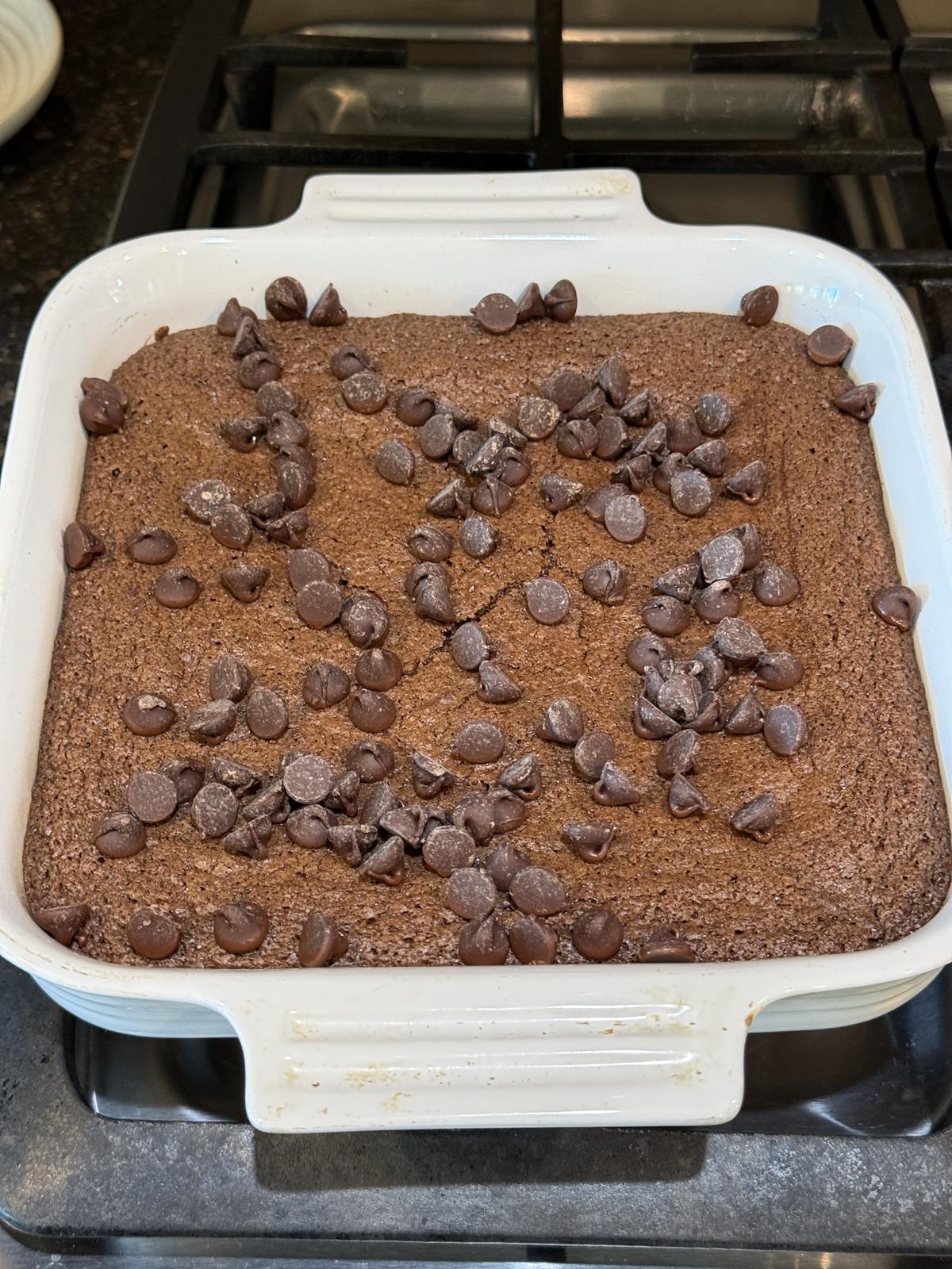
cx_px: 476
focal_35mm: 48
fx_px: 1760
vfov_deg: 39.7
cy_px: 634
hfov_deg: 30.3
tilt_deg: -51.2
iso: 160
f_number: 1.78
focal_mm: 6.76
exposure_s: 1/60
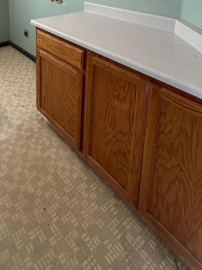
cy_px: 6
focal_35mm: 28
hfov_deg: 45.3
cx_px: 22
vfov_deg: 51.9
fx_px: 218
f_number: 2.2
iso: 640
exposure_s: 1/60
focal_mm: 2.22
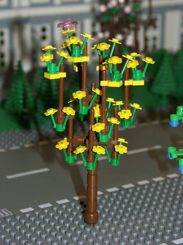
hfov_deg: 14.1
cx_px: 92
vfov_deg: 18.7
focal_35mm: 105
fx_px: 740
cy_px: 122
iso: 200
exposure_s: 1/100
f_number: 3.5
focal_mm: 26.91
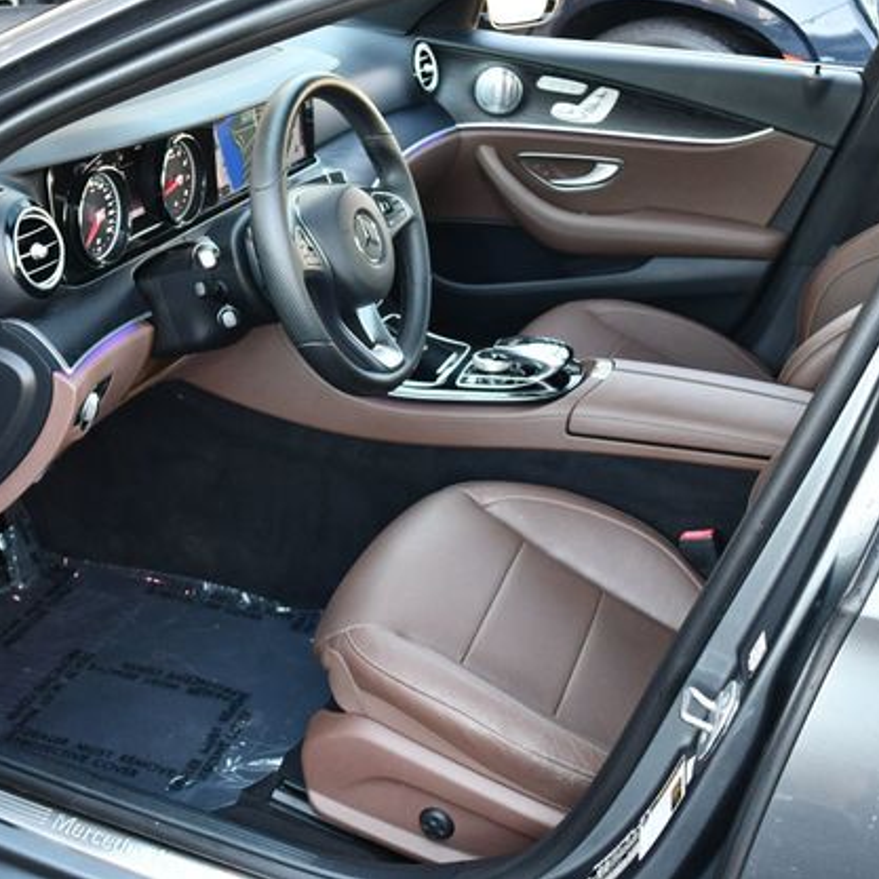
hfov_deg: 35.8
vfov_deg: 36.1
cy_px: 430
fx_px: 1350
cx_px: 320
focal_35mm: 47
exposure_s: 1/160
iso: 800
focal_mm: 18
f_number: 3.5
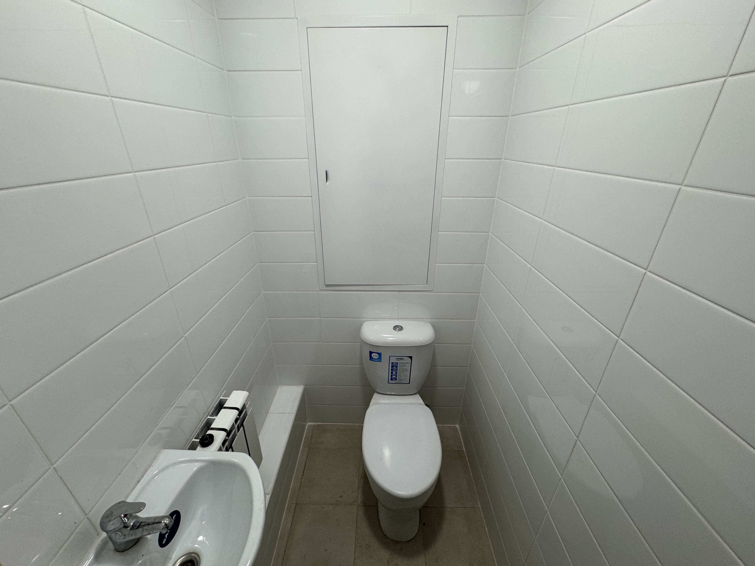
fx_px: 305
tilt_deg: -26.0
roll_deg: +0.0
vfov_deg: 85.7
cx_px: 378
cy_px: 283
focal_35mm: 14
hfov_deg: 102.1
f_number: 2.2
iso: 125
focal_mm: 2.22
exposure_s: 1/100
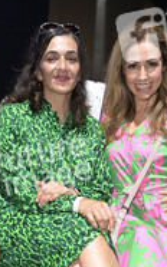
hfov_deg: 18.5
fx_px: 511
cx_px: 59
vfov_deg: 28.2
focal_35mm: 70
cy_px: 244
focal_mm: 32
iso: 2000
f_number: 4
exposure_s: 1/25
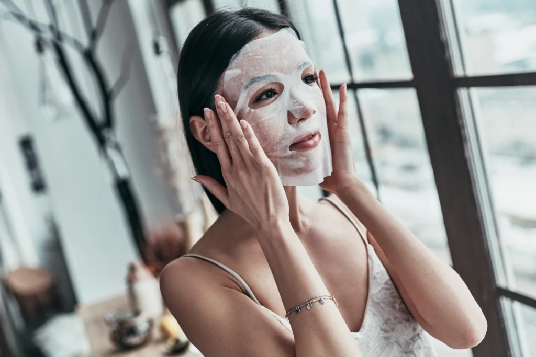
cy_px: 178
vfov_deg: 24.6
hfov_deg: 36.2
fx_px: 819
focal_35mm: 55
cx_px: 268
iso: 1000
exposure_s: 1/160
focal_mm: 55
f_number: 3.2
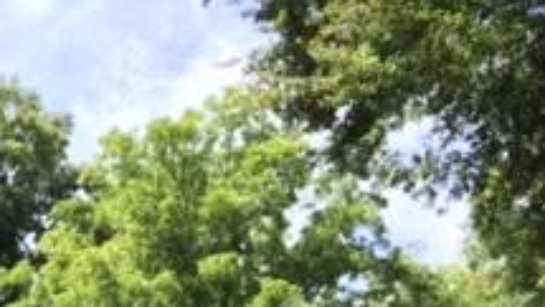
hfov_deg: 20.8
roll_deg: +0.6
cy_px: 599
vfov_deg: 11.7
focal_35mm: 94
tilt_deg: +1.7
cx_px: -147
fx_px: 1359
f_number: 2.2
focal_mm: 4.15
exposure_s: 1/1325
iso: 32
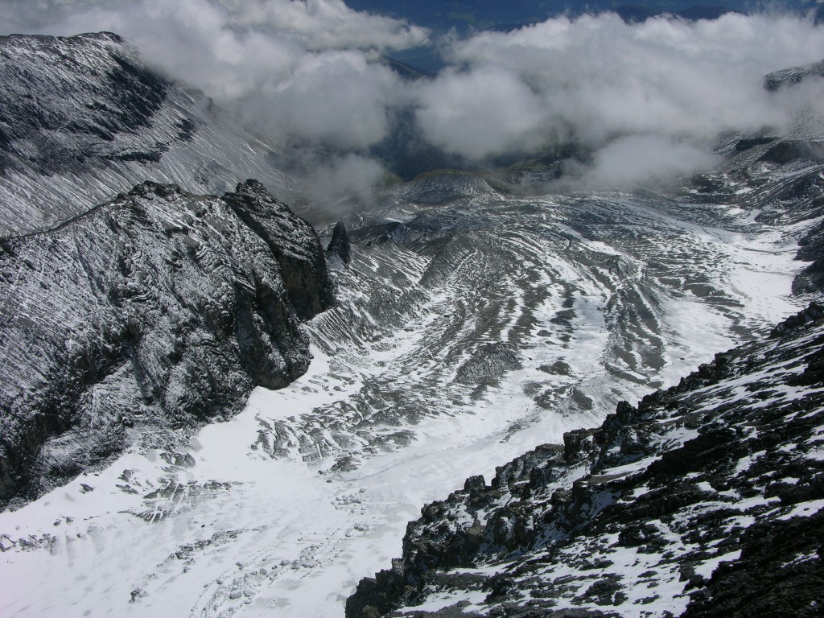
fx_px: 928
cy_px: 309
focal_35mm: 39
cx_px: 412
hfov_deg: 47.9
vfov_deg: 36.8
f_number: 7.2
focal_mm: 10
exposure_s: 1/501
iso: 50
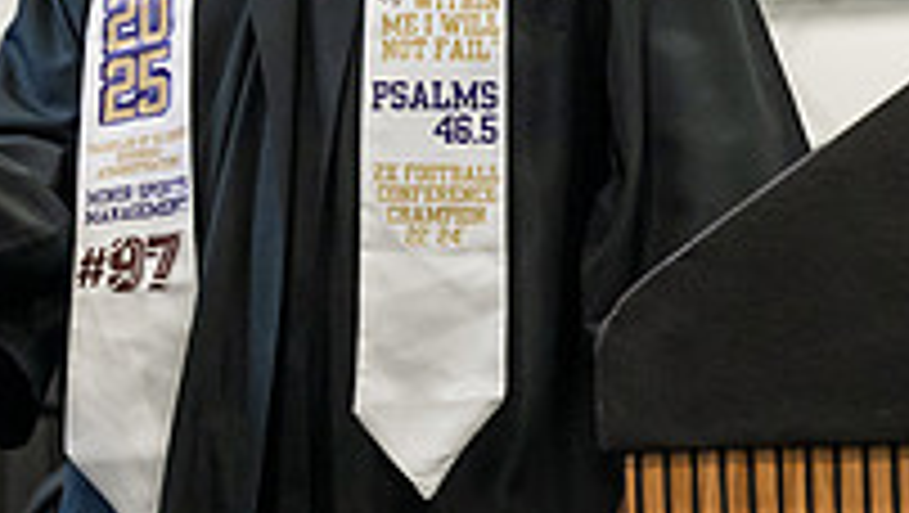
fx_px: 6175
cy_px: 47
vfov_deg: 4.8
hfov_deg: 8.3
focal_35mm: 256
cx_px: -216
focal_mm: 85
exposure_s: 1/200
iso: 4000
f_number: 4.5
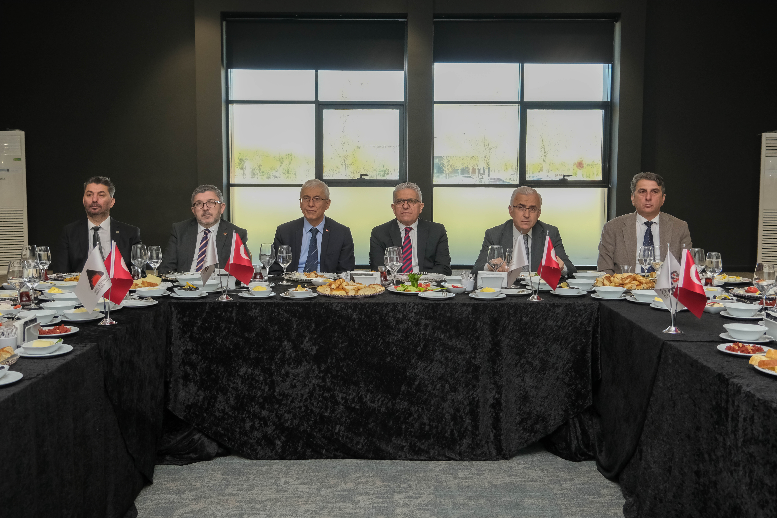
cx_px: 388
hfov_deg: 51.9
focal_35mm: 37
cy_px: 259
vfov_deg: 35.9
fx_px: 799
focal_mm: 24.7
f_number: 4
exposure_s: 1/100
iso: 1600
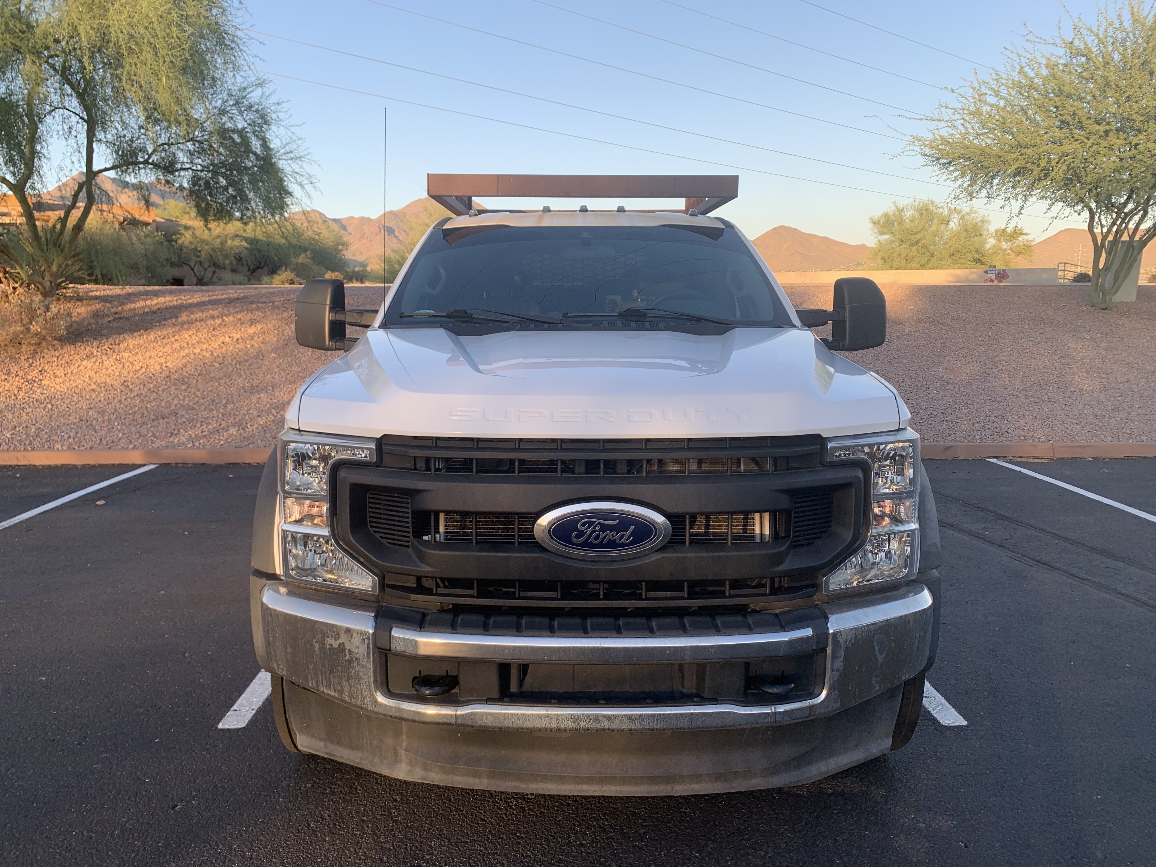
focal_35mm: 26
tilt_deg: -10.1
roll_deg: +1.3
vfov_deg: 53.1
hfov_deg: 67.3
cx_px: 578
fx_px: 868
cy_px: 434
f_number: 1.8
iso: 25
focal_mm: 4.25
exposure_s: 1/426
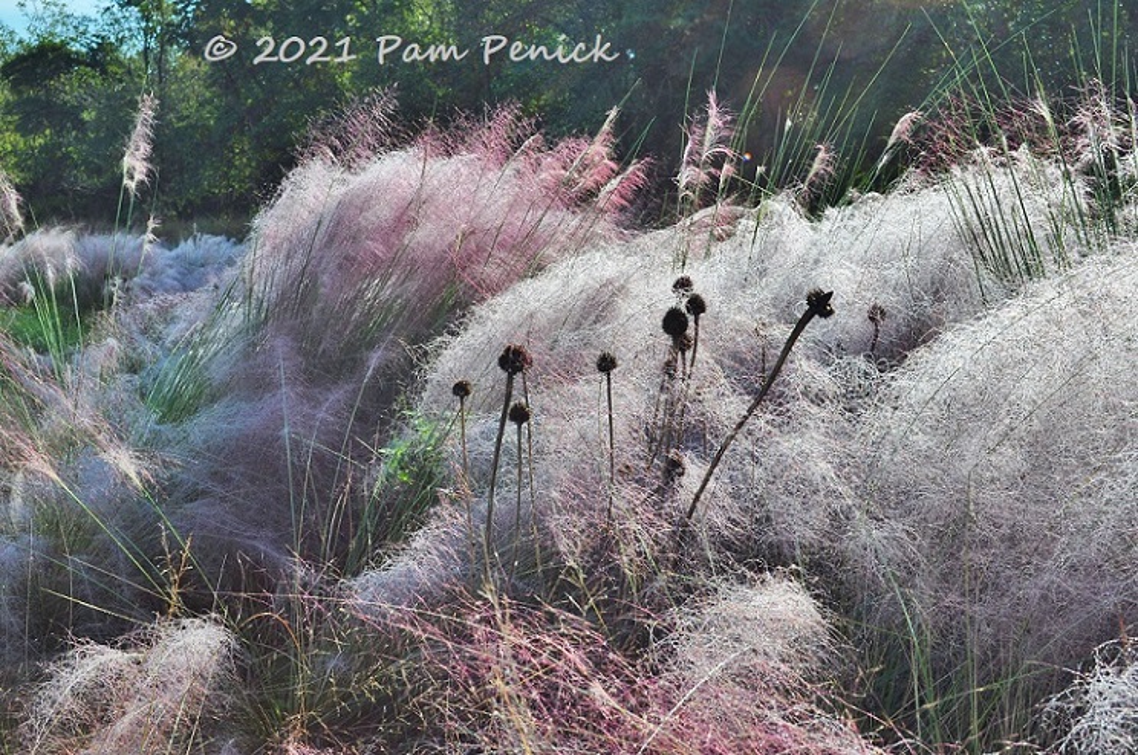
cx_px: 569
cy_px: 378
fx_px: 1515
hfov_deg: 41.2
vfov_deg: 28.0
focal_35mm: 48
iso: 200
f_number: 10
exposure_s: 1/320
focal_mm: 32
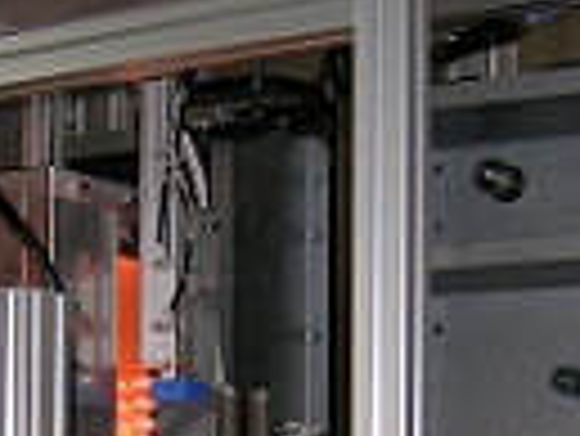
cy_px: 539
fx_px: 1677
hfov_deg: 19.6
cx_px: 272
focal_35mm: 100
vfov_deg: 14.3
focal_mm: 5.4
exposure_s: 1/60.1
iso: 50
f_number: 2.8
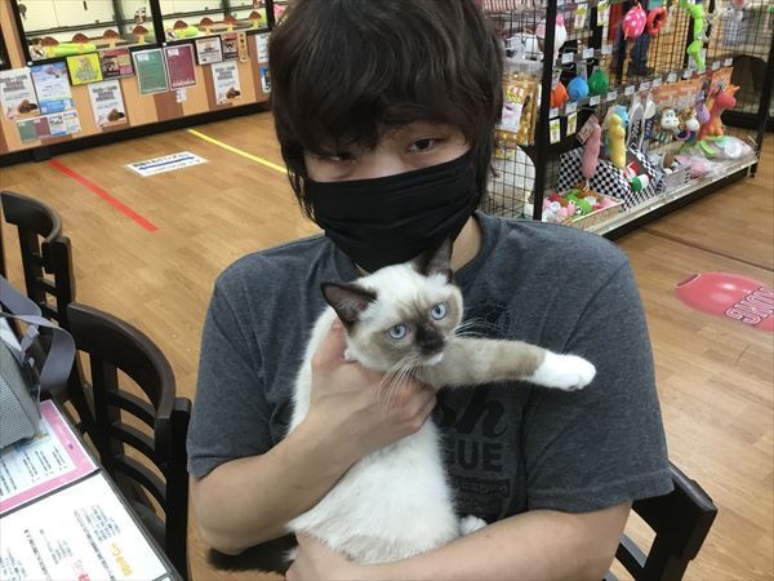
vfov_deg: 45.4
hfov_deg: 58.4
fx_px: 693
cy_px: 290
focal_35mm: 31
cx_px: 387
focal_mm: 3.3
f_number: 2.4
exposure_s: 1/33
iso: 100
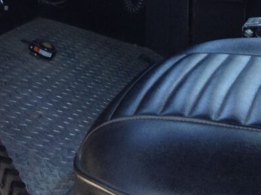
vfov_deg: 14.7
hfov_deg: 19.6
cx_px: 10
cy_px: -17
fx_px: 738
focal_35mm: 98
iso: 40
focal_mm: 3.3
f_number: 2.4
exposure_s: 1/120
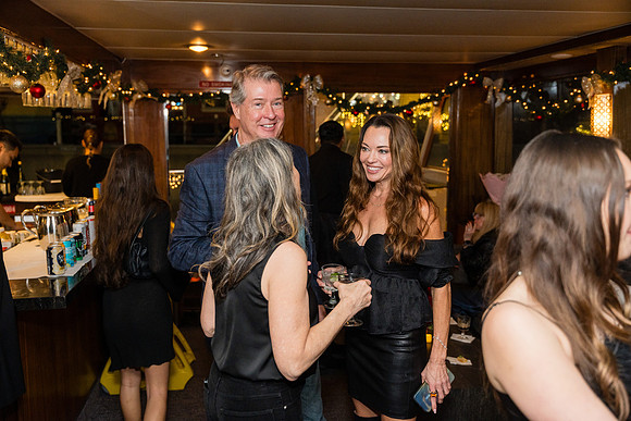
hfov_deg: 56.2
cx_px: 316
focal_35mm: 34
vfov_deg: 39.2
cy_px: 210
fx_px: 591
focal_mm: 33.7
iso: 1600
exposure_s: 1/250
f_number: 3.2
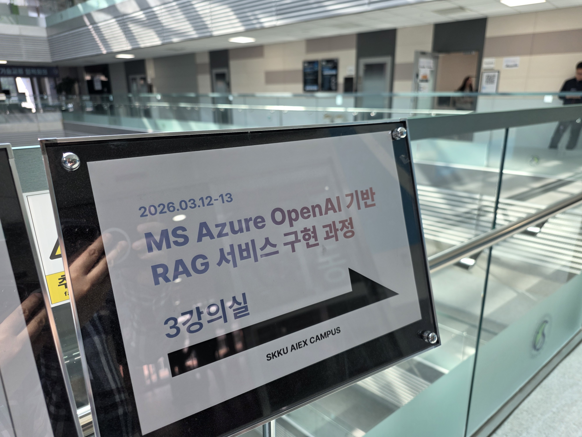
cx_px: 291
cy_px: 218
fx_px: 387
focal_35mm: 23
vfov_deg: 58.9
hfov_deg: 73.9
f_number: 1.7
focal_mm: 6.25
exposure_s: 1/120
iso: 40
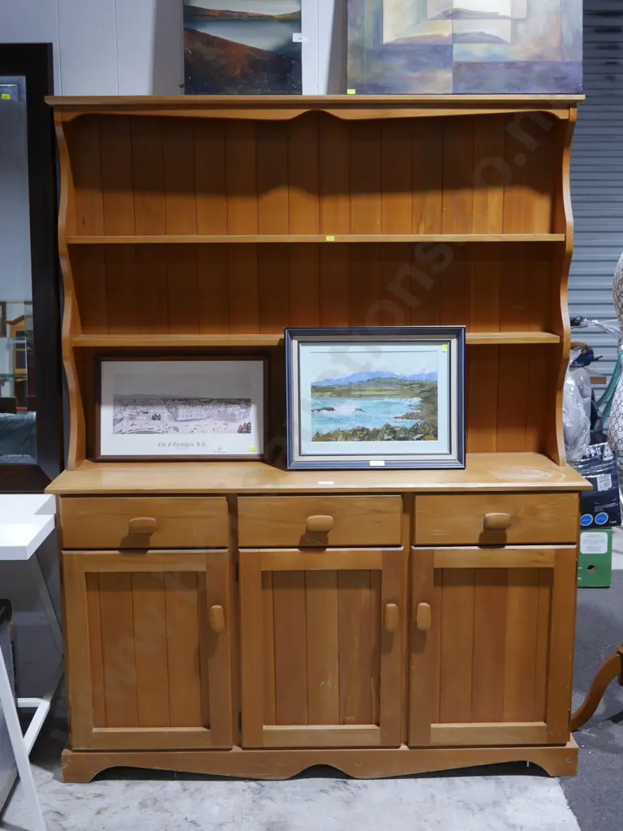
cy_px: 416
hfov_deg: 36.0
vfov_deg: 46.8
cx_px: 312
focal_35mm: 40
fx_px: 960
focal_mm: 20
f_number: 4.5
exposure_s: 1/60
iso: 500
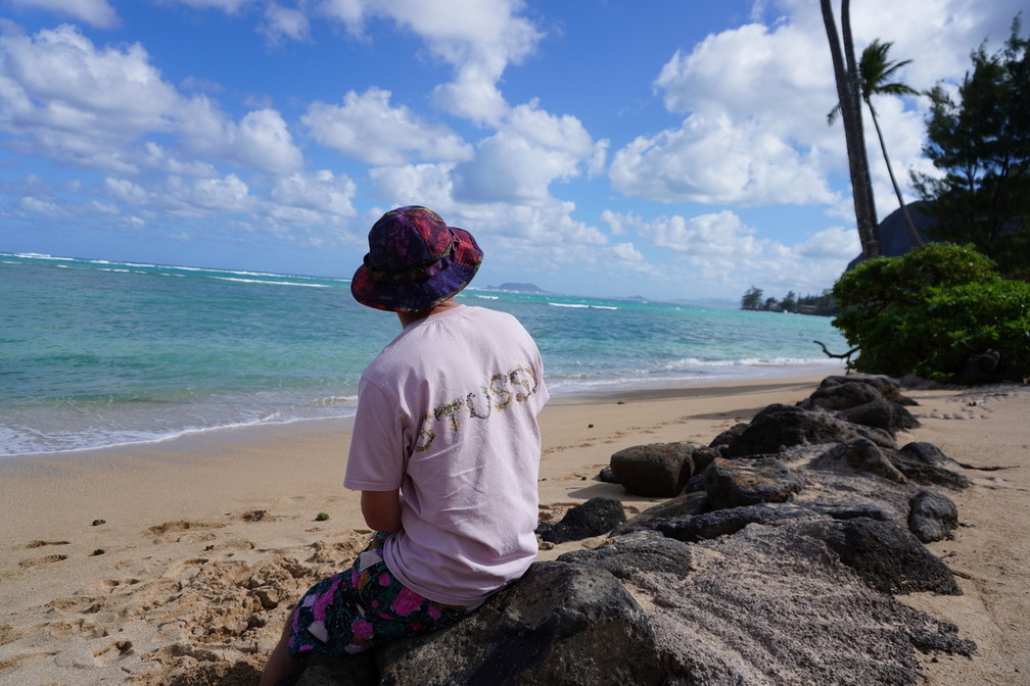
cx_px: 515
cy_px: 343
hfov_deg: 73.7
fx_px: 687
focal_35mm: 24
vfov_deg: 53.1
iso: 100
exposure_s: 1/1600
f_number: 5
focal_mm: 16
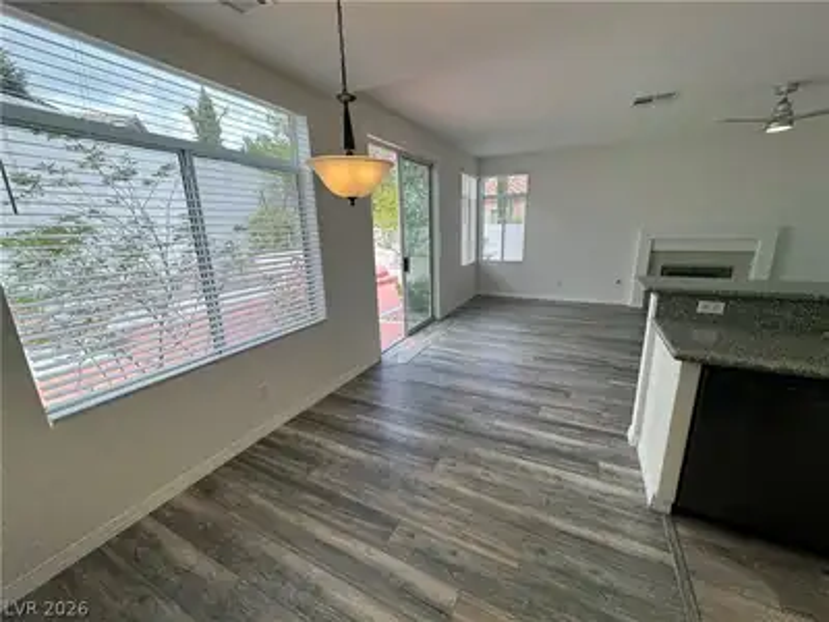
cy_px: 311
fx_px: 335
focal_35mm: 14
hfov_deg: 102.1
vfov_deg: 85.7
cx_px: 414
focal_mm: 2.22
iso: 40
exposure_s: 1/232
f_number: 2.2
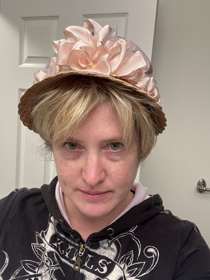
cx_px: 105
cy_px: 140
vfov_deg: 60.0
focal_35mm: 30
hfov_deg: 46.8
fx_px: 243
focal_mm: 2.71
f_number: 2.2
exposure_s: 1/60
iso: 200
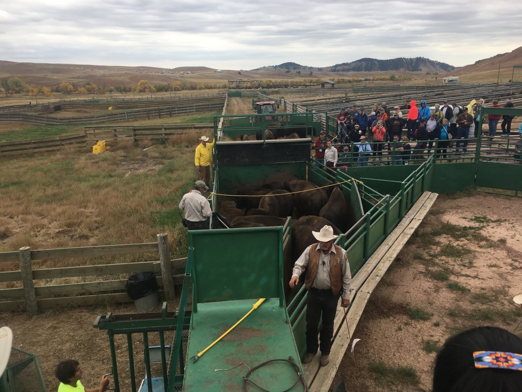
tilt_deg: -14.3
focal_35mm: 29
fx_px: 437
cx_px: 261
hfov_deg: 61.7
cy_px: 196
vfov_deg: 48.2
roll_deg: +2.1
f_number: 2.2
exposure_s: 1/343
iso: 25
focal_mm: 4.15
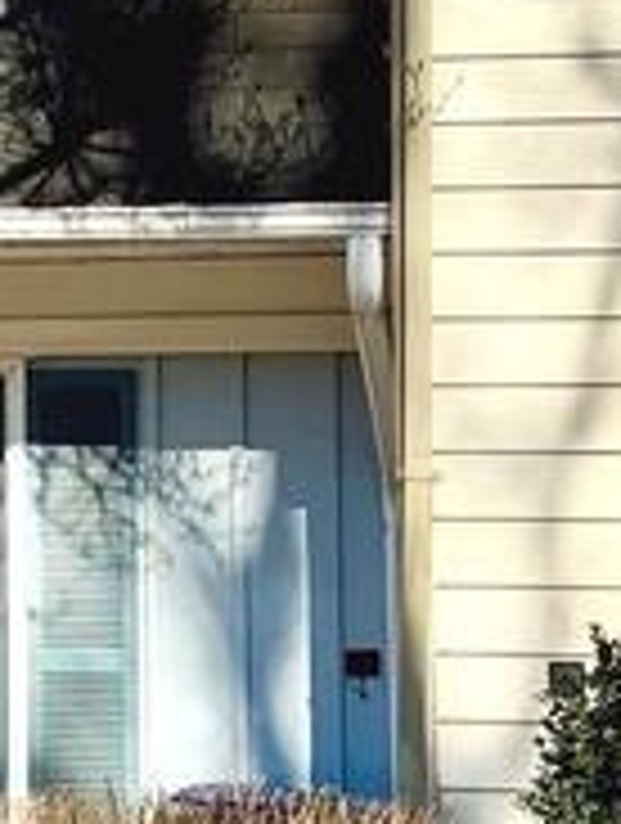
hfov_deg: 7.2
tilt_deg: +8.0
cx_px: -576
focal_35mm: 201
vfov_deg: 9.8
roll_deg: -1.0
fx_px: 4791
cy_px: 122
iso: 64
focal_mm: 6.76
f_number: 1.78
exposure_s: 1/2667
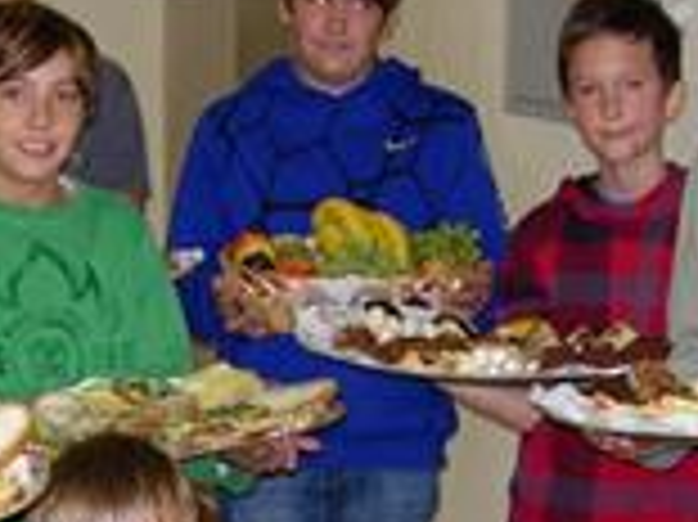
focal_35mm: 157
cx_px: 131
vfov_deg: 9.1
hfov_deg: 12.5
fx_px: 3163
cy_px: 837
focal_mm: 7.8
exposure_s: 1/93.1
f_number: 2.8
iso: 115
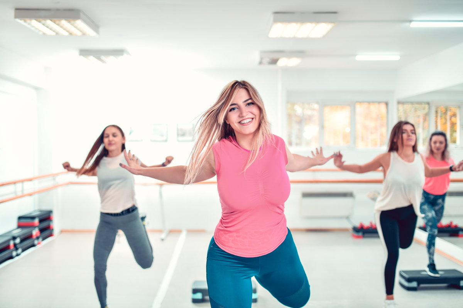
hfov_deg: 54.4
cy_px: 154
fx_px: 450
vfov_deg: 37.9
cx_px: 232
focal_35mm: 35
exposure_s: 1/160
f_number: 1.4
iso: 200
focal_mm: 35
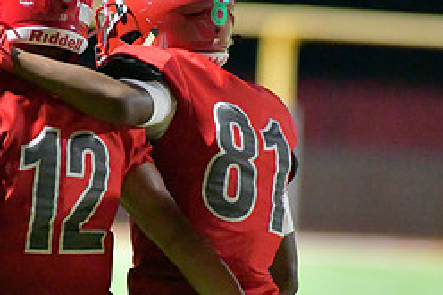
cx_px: 123
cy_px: 233
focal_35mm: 703
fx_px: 8645
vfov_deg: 2.0
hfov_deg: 2.9
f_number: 4
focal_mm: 300
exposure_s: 1/1250
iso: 25600
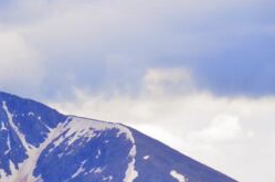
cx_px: -57
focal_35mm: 655
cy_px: 177
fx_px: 4994
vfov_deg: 2.1
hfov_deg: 3.1
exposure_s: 1/125
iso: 125
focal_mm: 170
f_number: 11
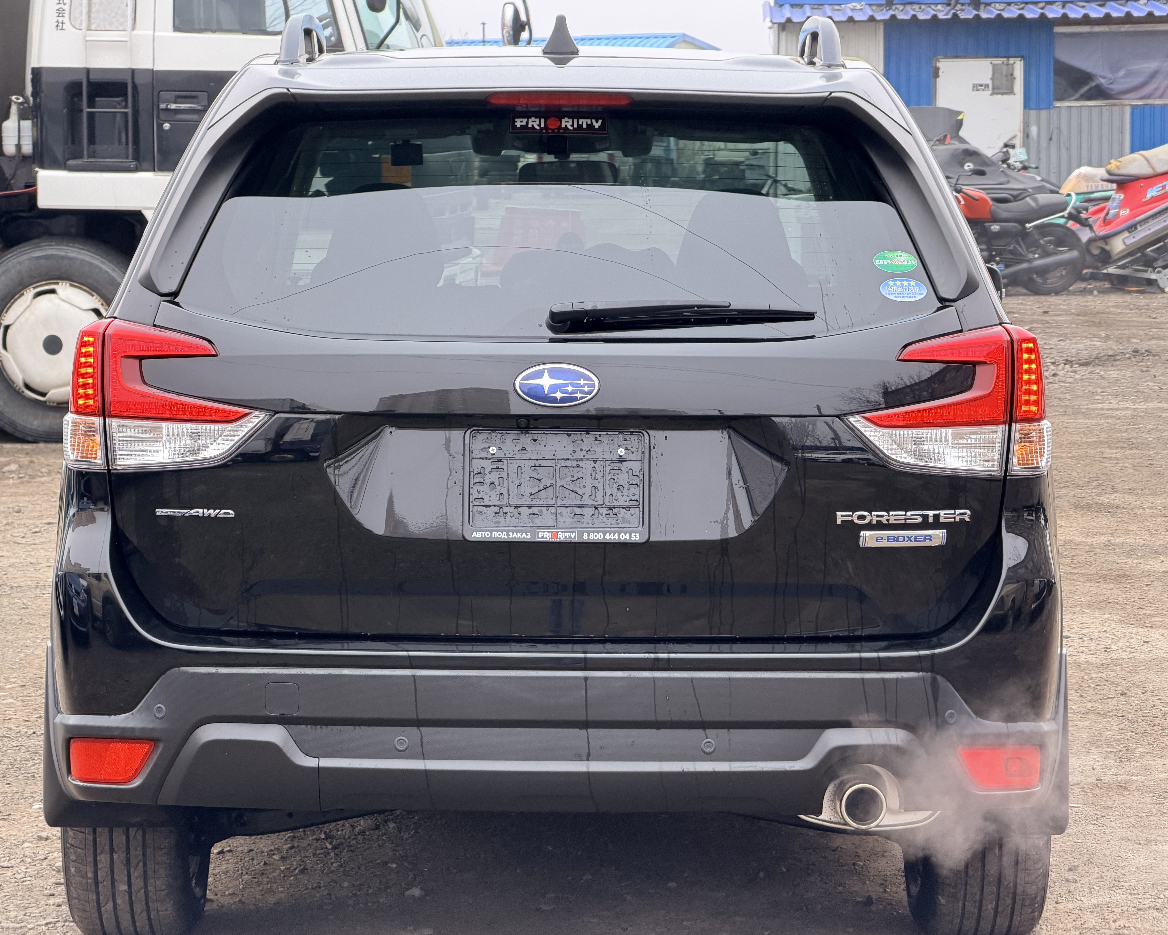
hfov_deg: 18.3
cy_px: 465
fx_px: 3630
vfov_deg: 14.7
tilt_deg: -5.4
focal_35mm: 105
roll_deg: +0.7
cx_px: 573
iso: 125
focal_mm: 16.89
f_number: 2.8
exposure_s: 1/121
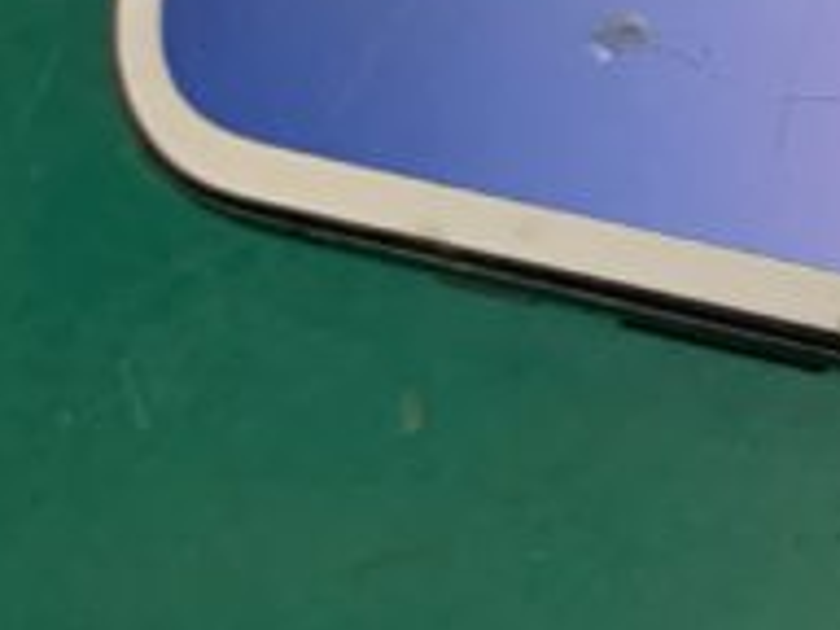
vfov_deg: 11.8
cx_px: 1929
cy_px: -195
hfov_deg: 12.9
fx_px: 2960
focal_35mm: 122
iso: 80
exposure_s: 1/100
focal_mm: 4.25
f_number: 1.8
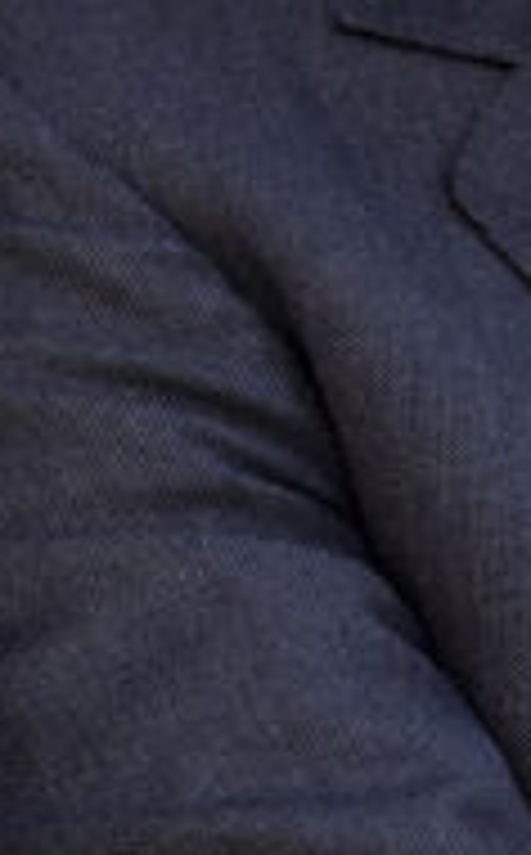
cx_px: 1444
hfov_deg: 3.7
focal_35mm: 342
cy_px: 180
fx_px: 7955
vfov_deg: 6.1
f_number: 3.2
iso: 80
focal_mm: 35
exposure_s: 1/125
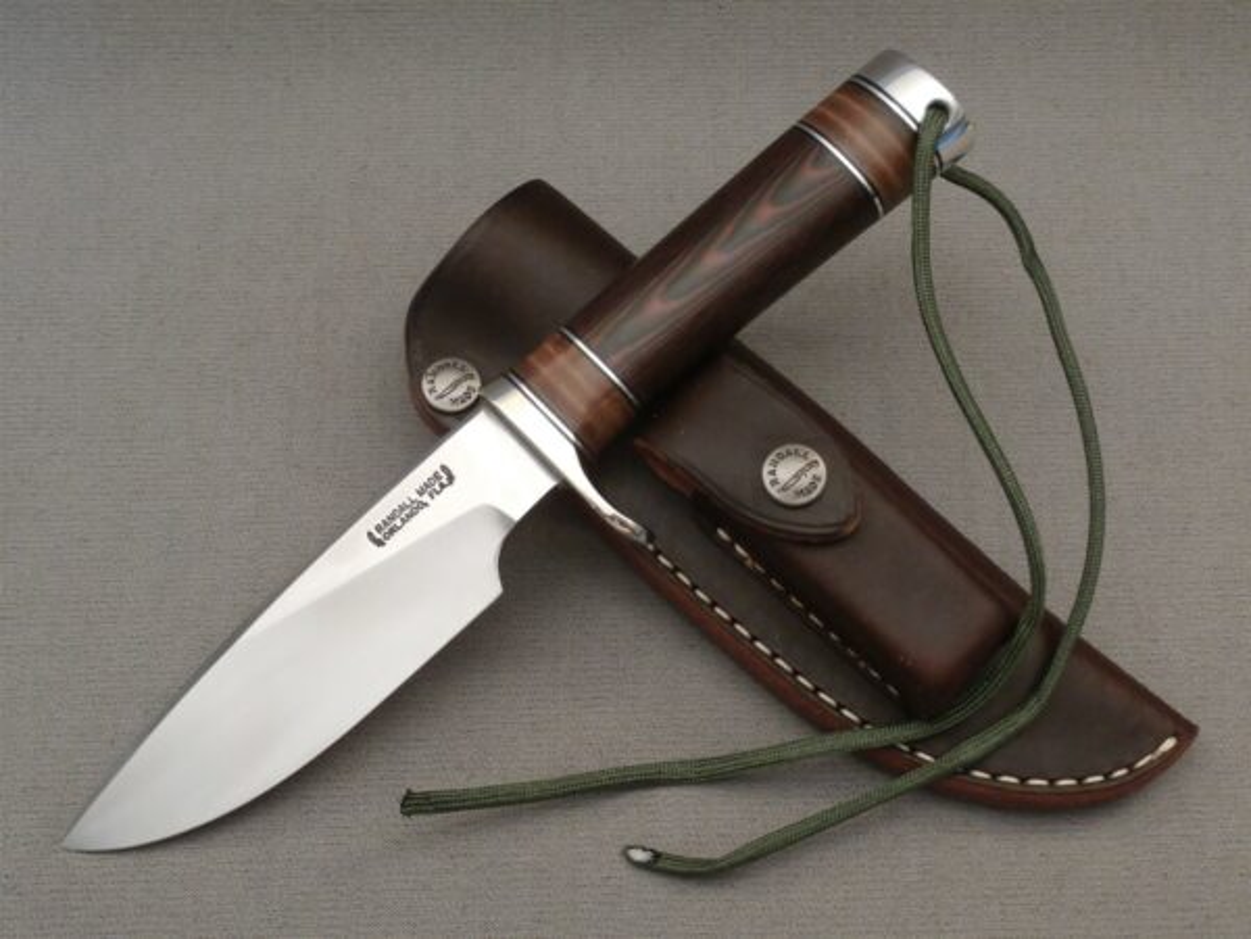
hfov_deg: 45.8
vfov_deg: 35.1
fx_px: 1482
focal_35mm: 41
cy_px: 470
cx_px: 626
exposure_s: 1/20
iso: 400
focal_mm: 7.28
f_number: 3.6
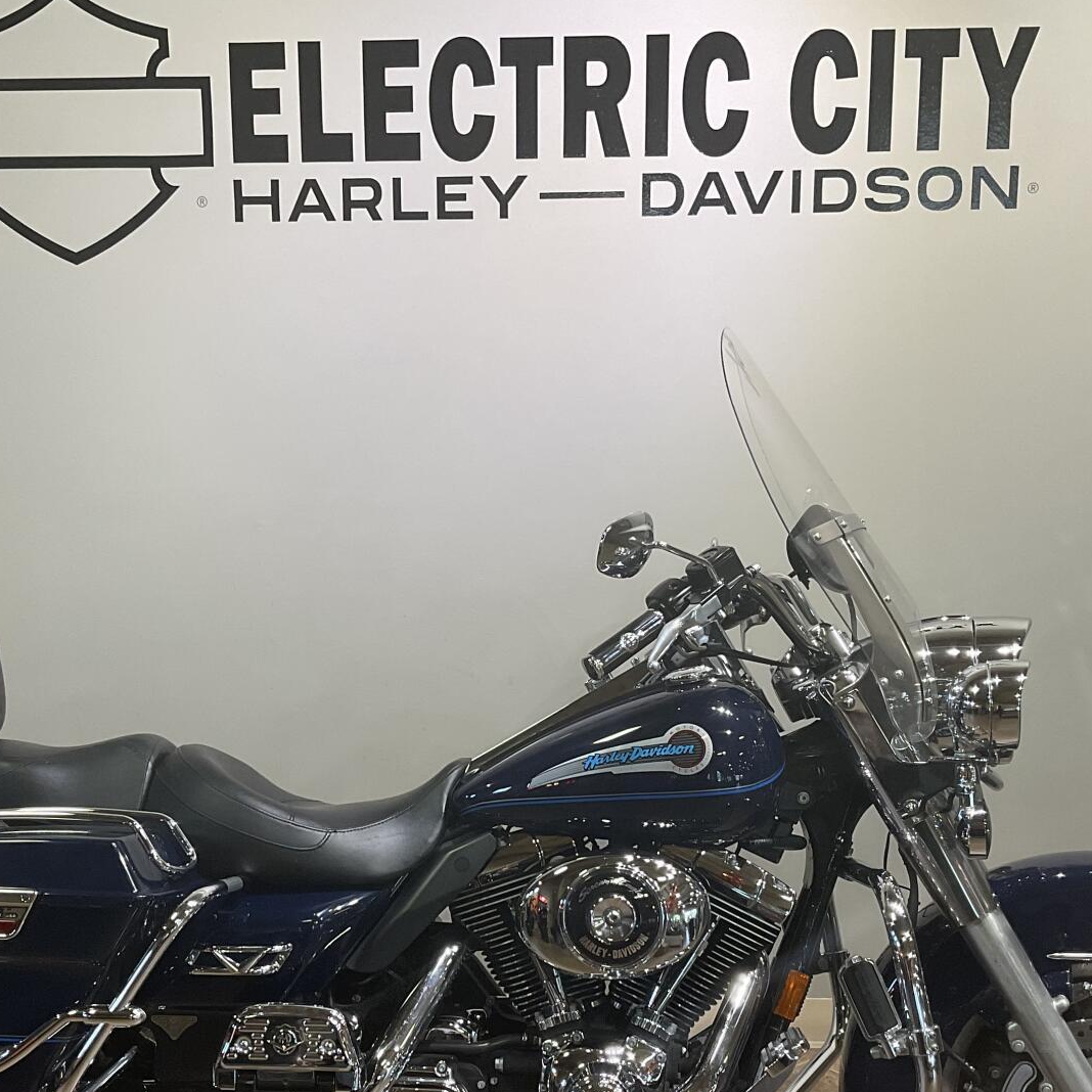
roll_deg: +0.3
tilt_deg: -12.9
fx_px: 1713
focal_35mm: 48
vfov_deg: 35.1
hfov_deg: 35.3
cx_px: 469
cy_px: 694
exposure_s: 1/60
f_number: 1.8
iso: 50
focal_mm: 3
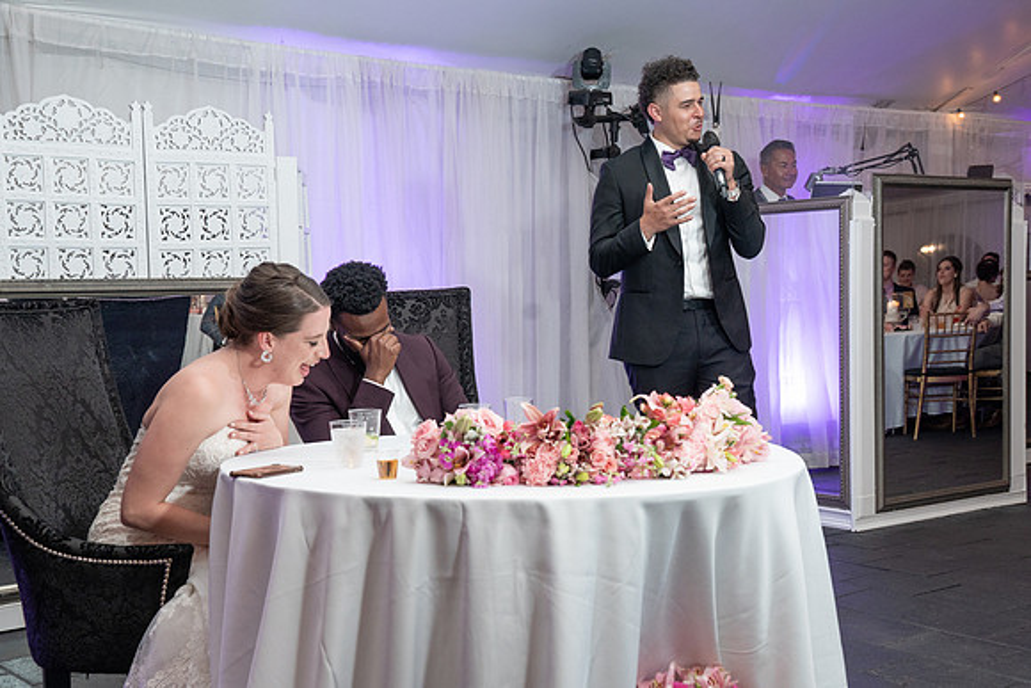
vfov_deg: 27.7
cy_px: 353
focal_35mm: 49
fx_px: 1395
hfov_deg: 40.5
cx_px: 492
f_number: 5.6
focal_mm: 46
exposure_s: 1/100
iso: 2000
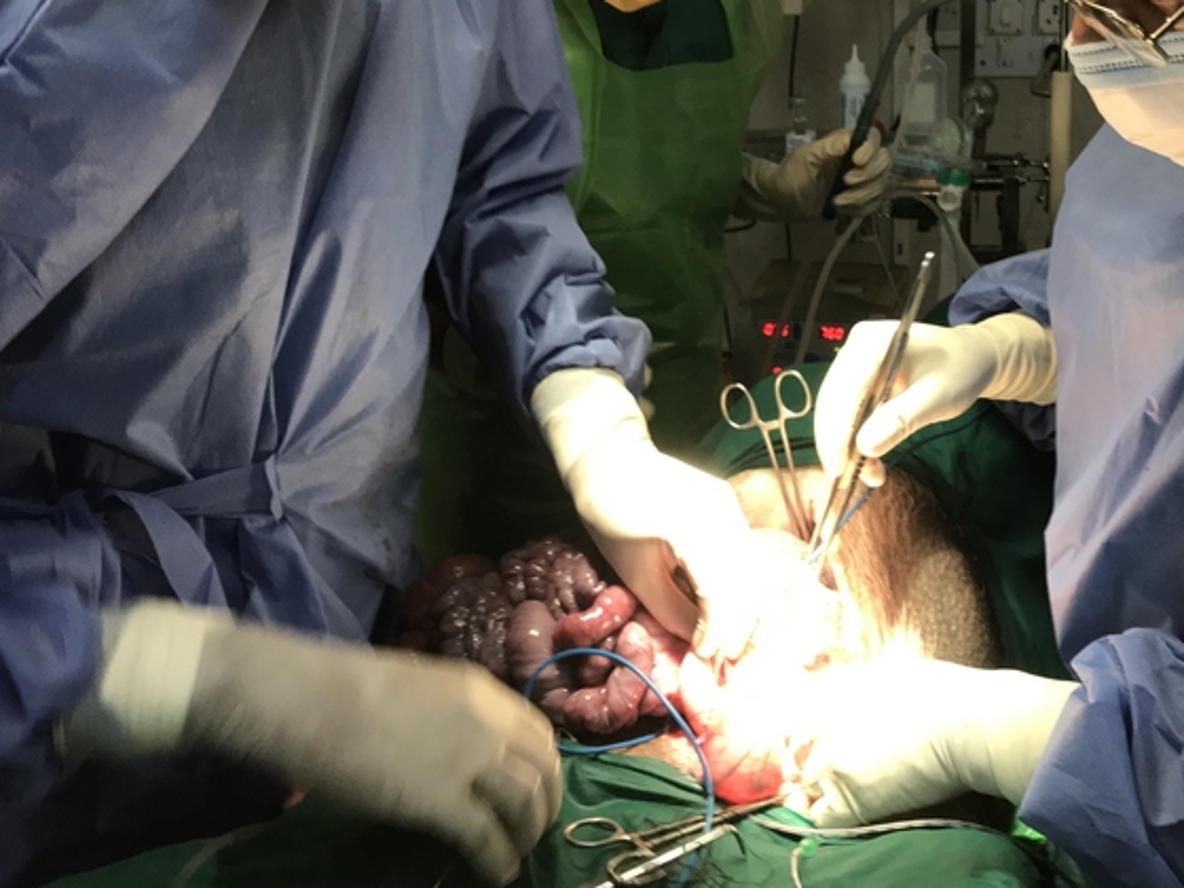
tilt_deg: -17.5
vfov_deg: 35.6
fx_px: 1368
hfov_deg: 45.8
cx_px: 818
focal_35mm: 40
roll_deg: +0.6
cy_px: 288
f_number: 1.8
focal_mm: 3.99
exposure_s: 1/33
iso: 80
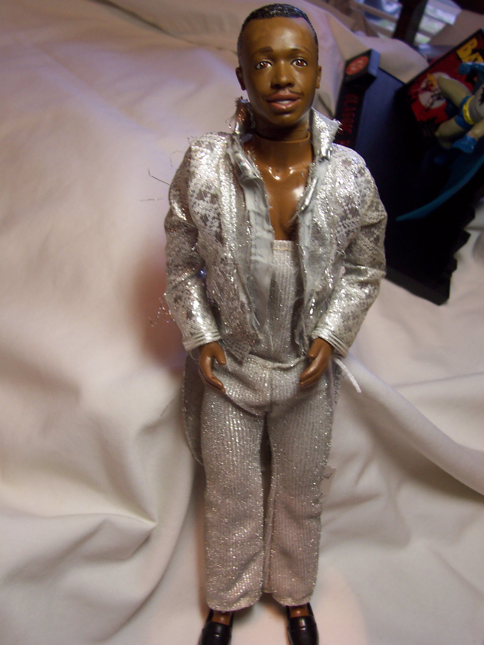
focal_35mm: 37
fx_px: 690
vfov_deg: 50.1
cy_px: 322
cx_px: 242
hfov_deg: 38.7
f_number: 2.8
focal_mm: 5.6
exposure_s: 1/30
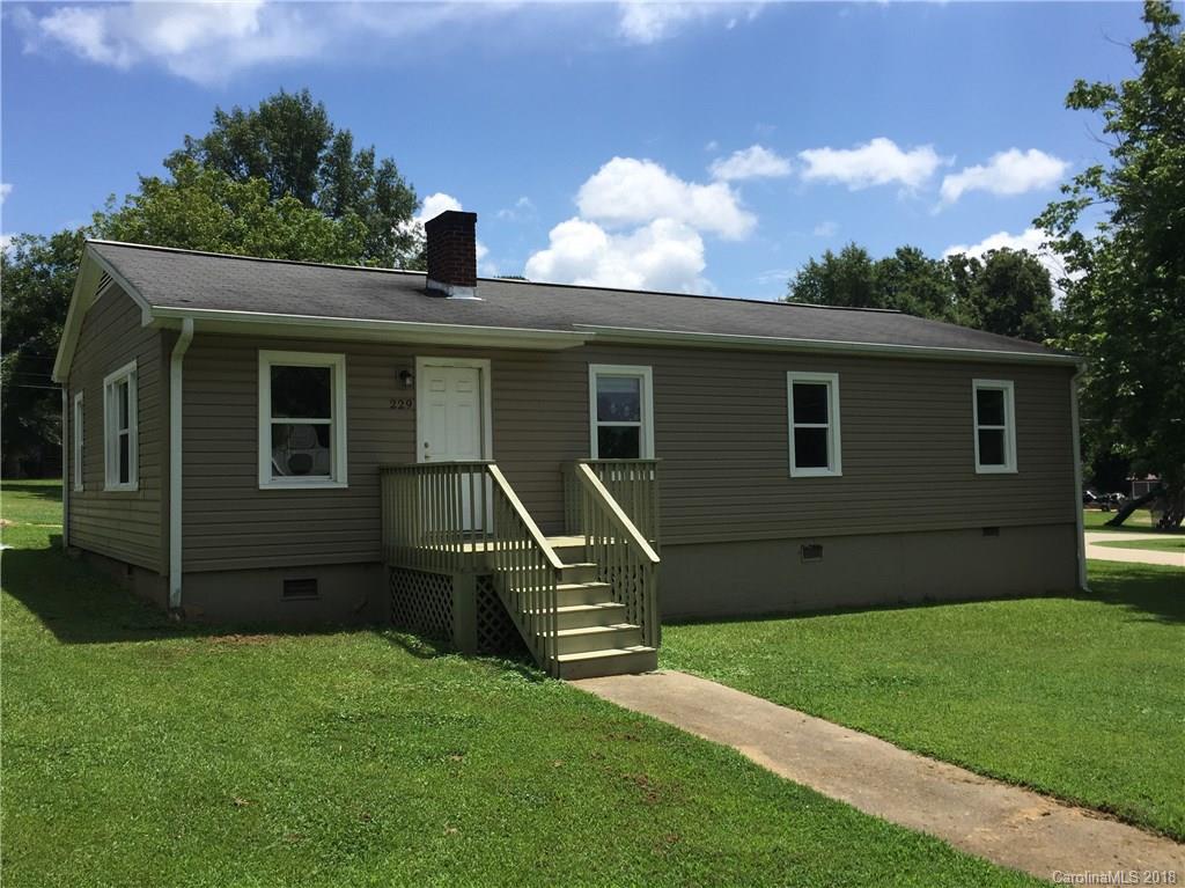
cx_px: 592
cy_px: 444
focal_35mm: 29
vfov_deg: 48.2
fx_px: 992
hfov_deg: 61.7
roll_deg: -0.3
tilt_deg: +0.0
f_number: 2.2
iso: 32
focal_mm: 4.15
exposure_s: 1/2198
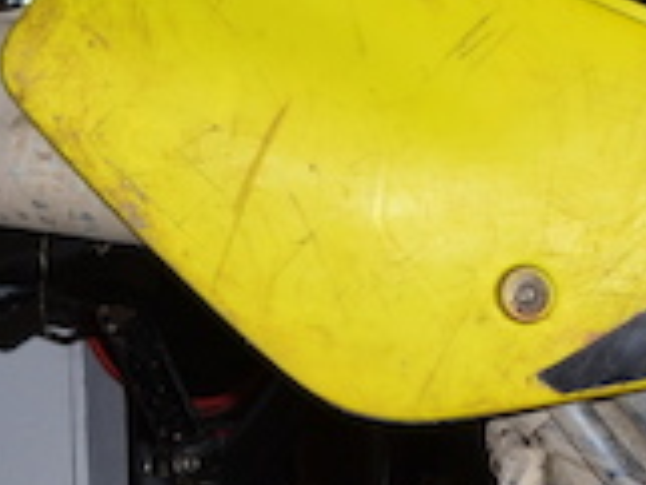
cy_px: 531
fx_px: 3418
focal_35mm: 183
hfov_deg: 9.8
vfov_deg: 8.1
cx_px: 1396
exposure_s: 1/200
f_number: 6.3
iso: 100
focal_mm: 20
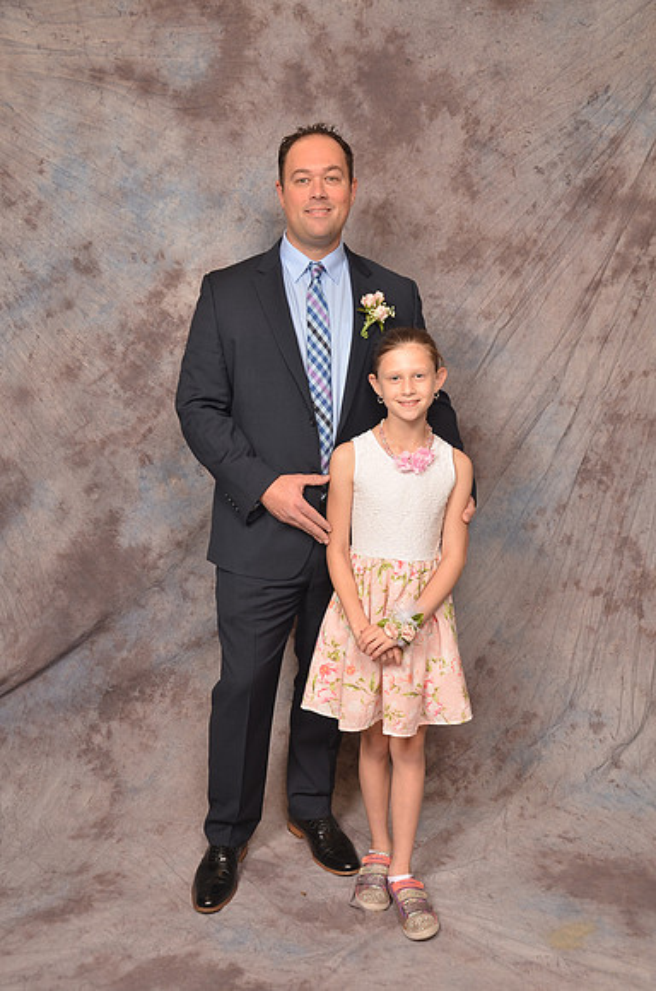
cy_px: 496
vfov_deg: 51.4
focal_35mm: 38
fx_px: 1030
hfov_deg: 35.3
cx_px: 328
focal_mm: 25
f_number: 5.6
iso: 200
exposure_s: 1/60
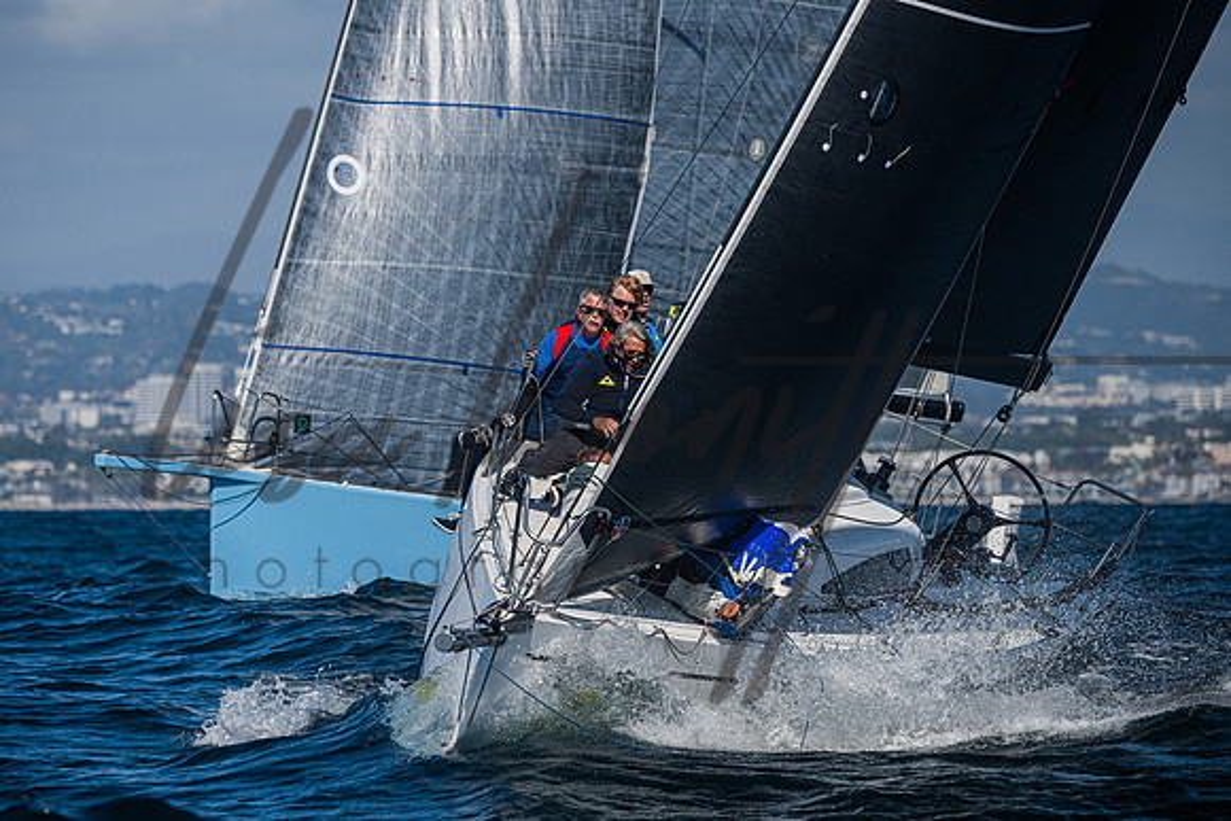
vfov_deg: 4.3
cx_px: 529
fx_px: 10845
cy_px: 429
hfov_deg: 6.5
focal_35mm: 317
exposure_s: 1/8000
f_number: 6.3
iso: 400
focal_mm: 270
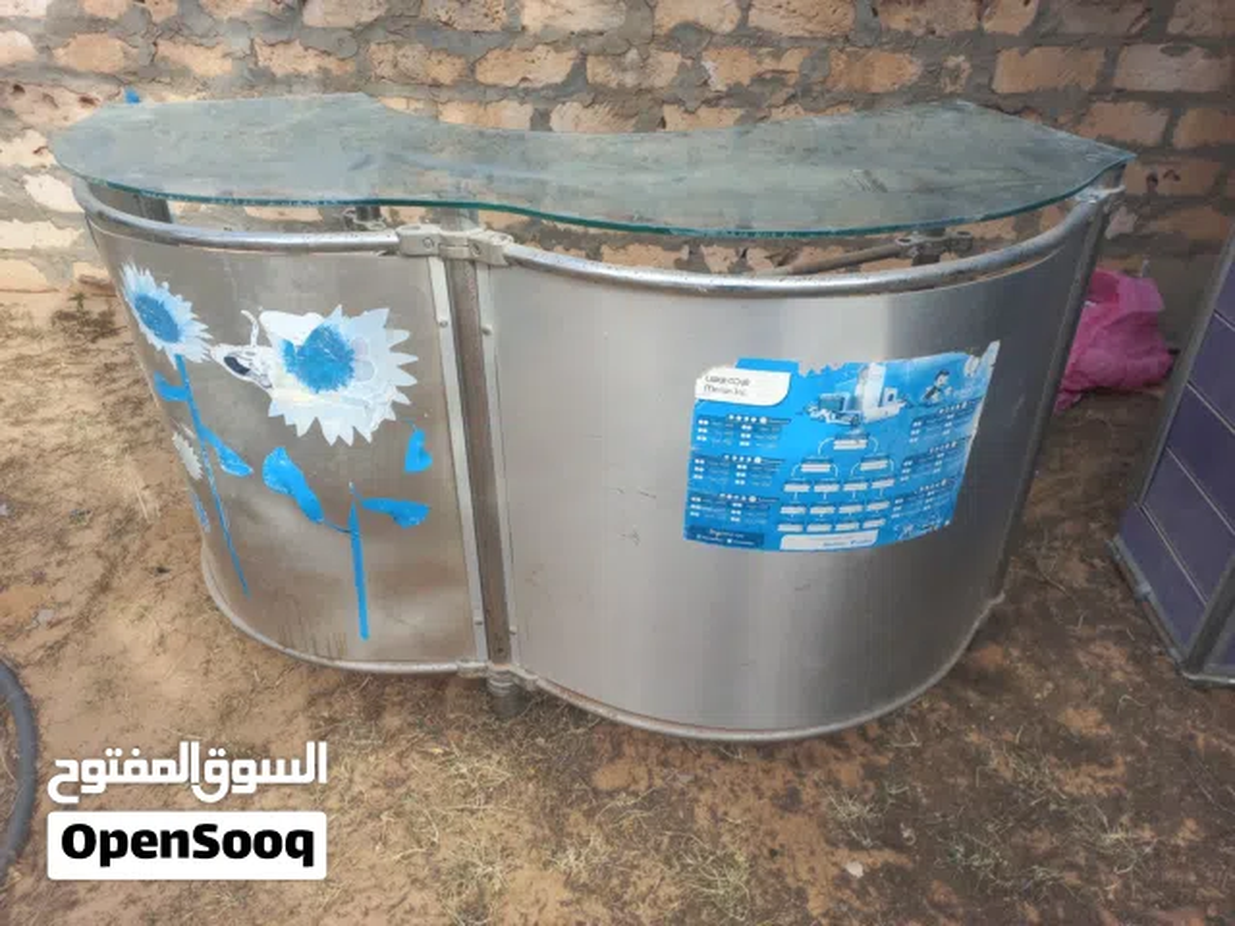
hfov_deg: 69.4
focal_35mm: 25
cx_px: 618
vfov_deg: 54.9
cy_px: 463
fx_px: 892
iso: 25
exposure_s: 1/144
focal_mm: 4.6
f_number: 1.8
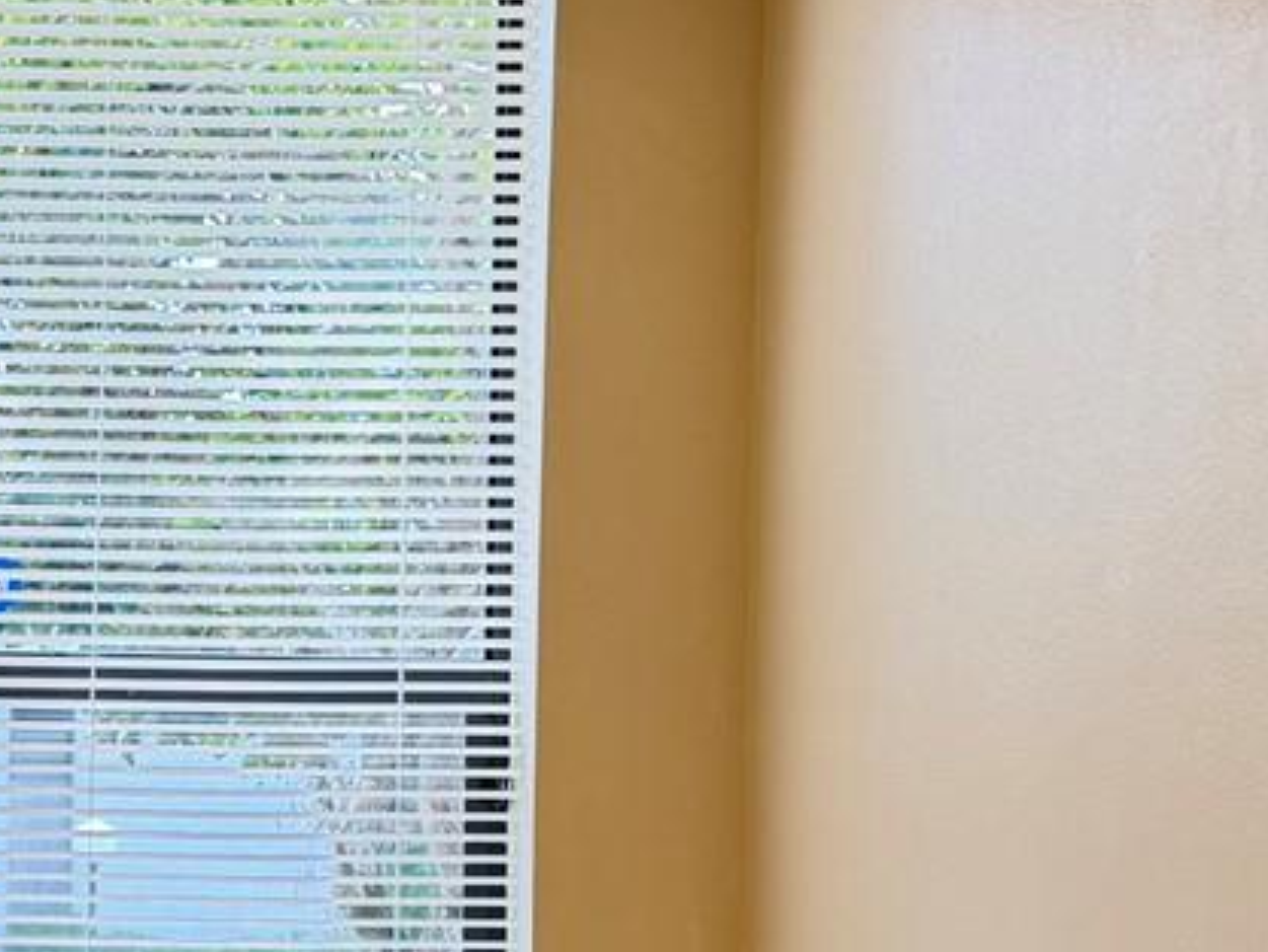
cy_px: 833
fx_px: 3371
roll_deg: -0.6
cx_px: -189
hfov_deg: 20.2
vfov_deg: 15.9
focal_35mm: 92
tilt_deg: +0.1
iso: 125
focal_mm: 6.76
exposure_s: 1/120
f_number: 1.78
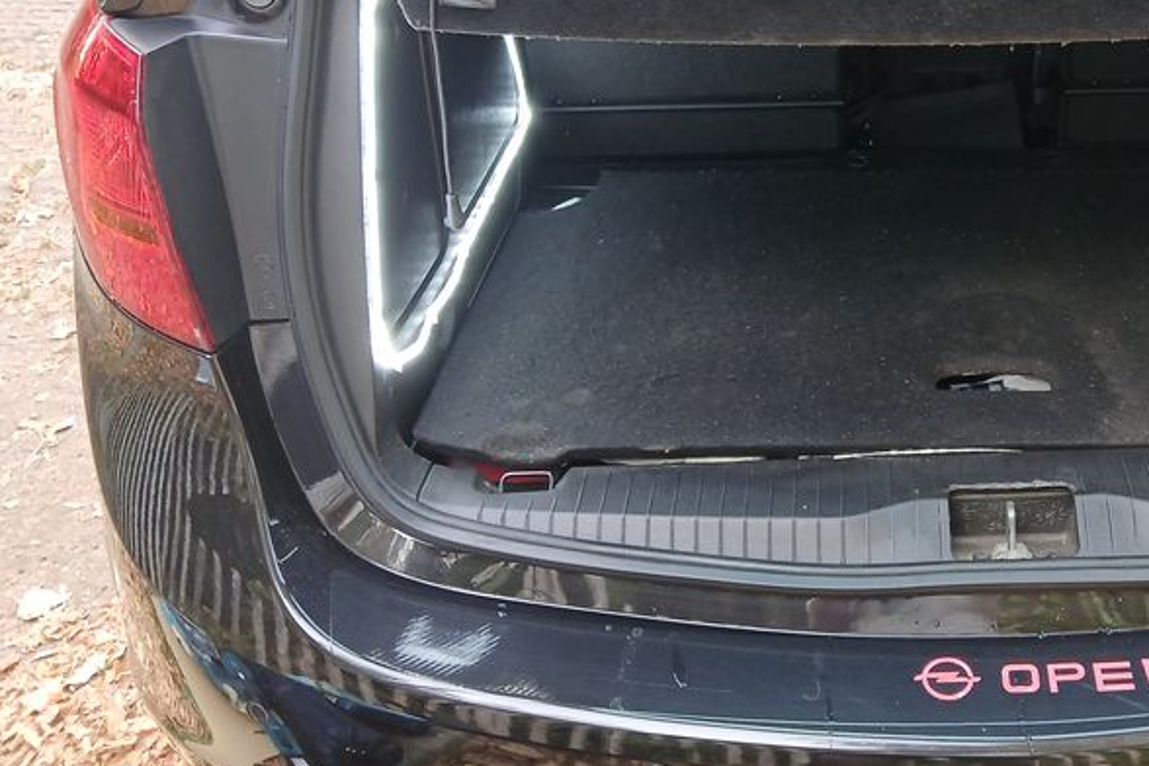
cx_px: 911
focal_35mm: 46
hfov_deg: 41.0
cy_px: 117
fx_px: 1468
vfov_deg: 28.4
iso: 160
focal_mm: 3.98
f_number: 1.8
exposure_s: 1/50
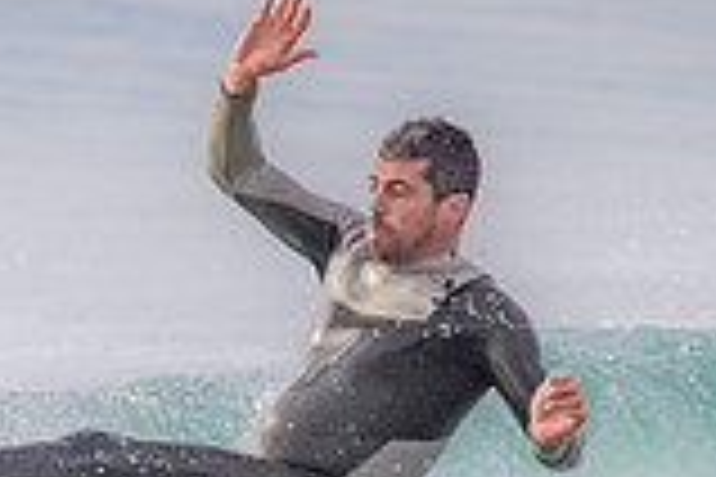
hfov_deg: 0.8
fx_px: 52164
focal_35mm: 2623
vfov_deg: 0.5
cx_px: 149
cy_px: 673
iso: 2000
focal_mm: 720
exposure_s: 1/1600
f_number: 11
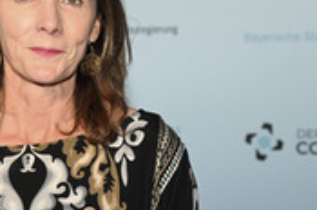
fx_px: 1134
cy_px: 165
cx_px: 32
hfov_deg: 15.7
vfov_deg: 10.6
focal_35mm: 129
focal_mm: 50
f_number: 4
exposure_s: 1/160
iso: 1000
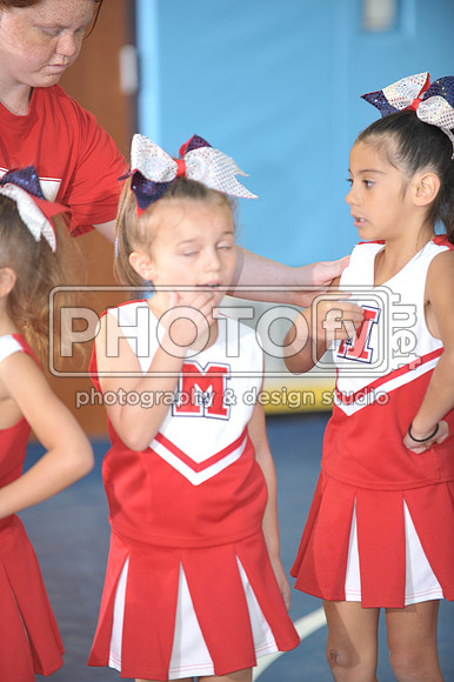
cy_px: 341
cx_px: 227
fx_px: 3788
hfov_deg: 6.9
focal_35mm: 200
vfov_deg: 10.3
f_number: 2.8
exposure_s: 1/100
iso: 500
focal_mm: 200
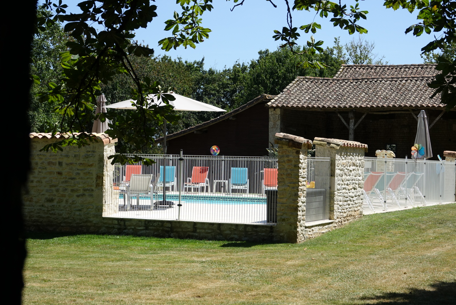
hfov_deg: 26.3
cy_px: 152
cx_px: 228
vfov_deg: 17.7
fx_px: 976
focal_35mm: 77
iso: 100
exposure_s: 1/800
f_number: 4
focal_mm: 28.07
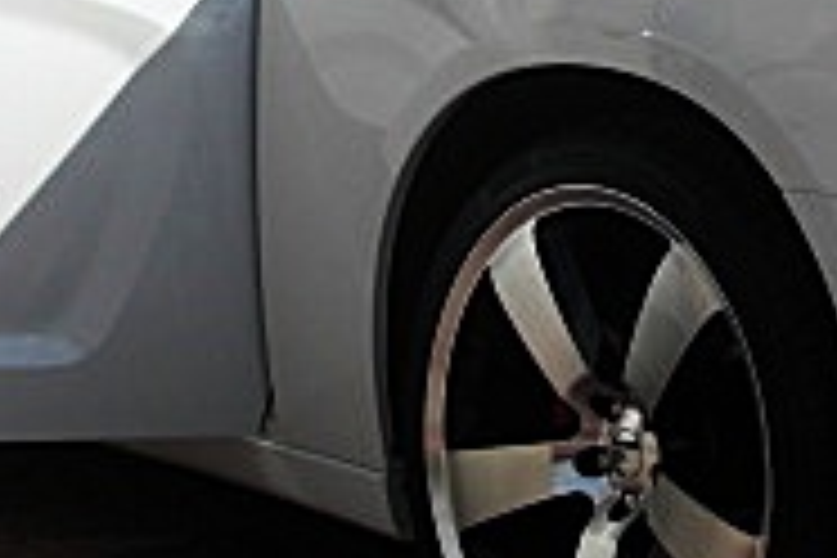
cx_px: 603
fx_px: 2999
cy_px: 72
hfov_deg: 15.8
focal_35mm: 129
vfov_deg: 10.6
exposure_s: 1/200
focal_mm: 6.3
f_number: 7.9
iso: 50
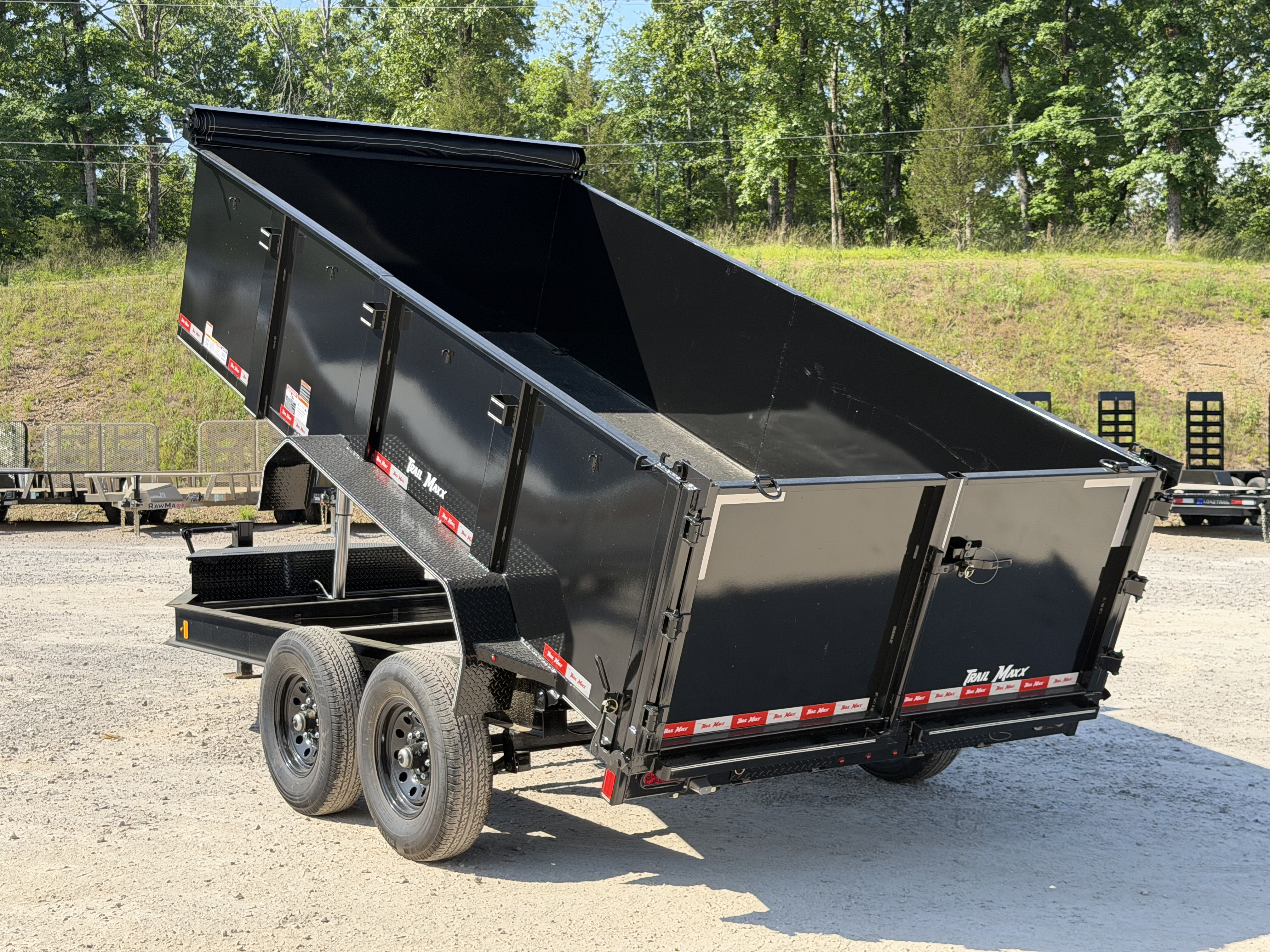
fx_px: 1761
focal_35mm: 48
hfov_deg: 39.7
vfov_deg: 30.3
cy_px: 476
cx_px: 635
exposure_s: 1/2033
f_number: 1.78
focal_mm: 6.76
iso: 80
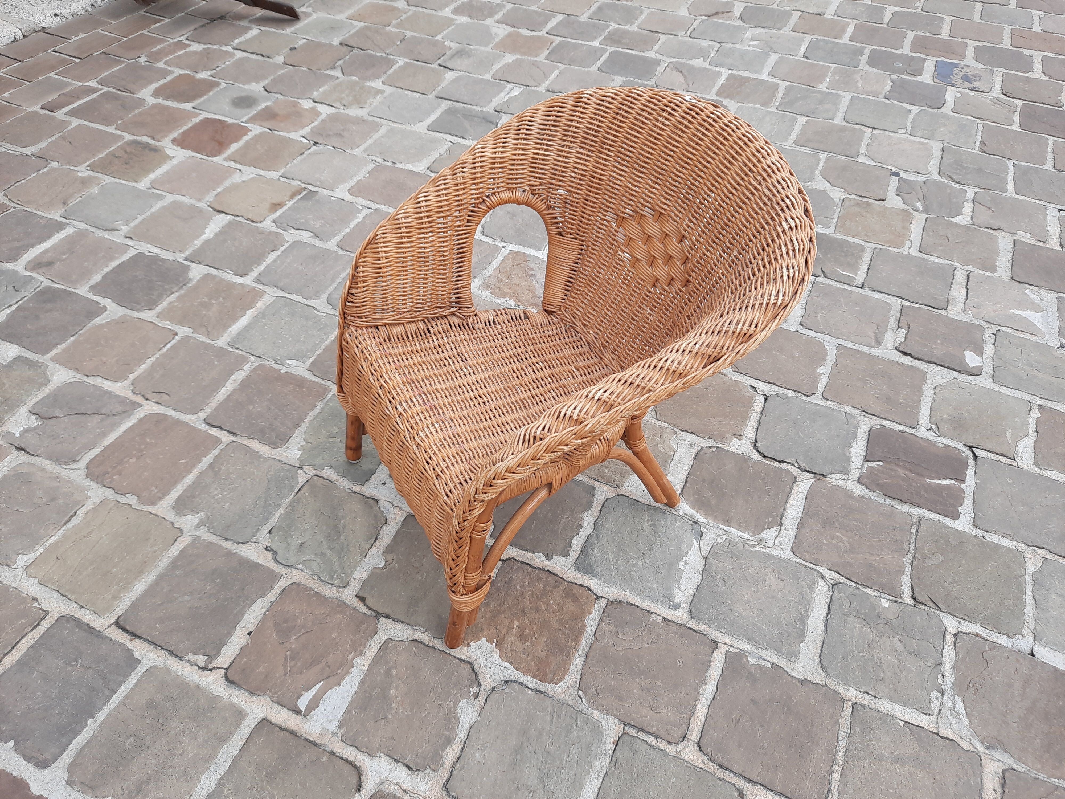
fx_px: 769
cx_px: 532
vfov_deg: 54.9
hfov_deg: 69.4
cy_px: 400
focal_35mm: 25
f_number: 2
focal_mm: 4.6
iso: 32
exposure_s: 1/296
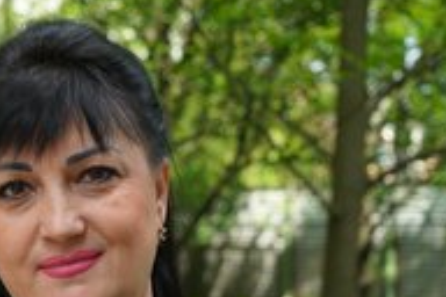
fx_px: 954
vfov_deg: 17.5
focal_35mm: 77
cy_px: 245
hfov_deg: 25.4
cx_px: 33
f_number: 4
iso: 100
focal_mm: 37
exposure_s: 1/160
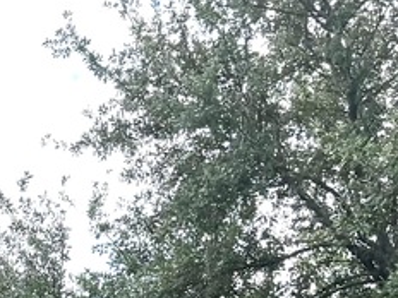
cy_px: 774
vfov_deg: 8.8
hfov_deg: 12.7
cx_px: -151
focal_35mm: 149
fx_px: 1713
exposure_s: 1/5814
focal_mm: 6.76
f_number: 1.78
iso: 80
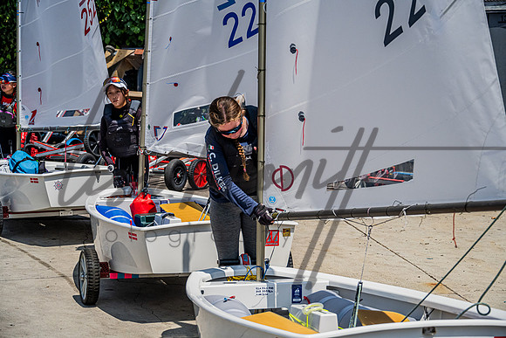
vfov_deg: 16.3
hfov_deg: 24.2
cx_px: 253
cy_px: 169
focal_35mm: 84
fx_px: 1181
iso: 1000
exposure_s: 1/8000
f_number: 6
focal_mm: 84
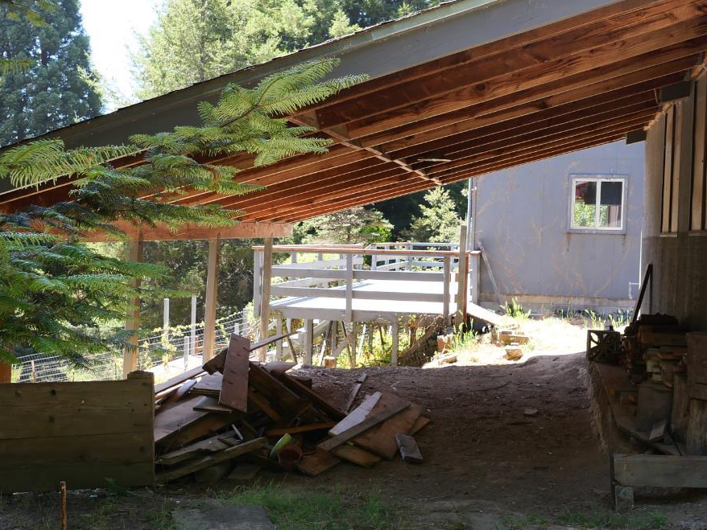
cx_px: 317
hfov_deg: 45.7
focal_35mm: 41
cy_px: 275
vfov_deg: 35.1
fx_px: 838
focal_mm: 10.9
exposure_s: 1/125
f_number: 4
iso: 200
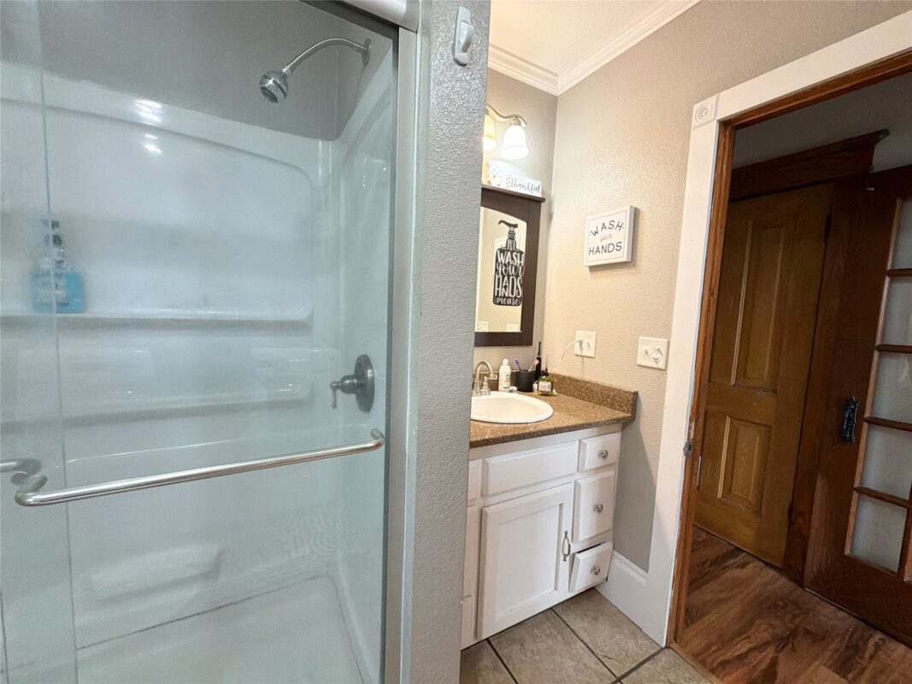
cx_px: 456
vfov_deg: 85.7
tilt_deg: -5.0
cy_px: 342
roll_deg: -2.1
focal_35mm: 14
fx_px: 369
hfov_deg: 102.1
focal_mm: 2.22
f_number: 2.2
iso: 200
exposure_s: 1/60
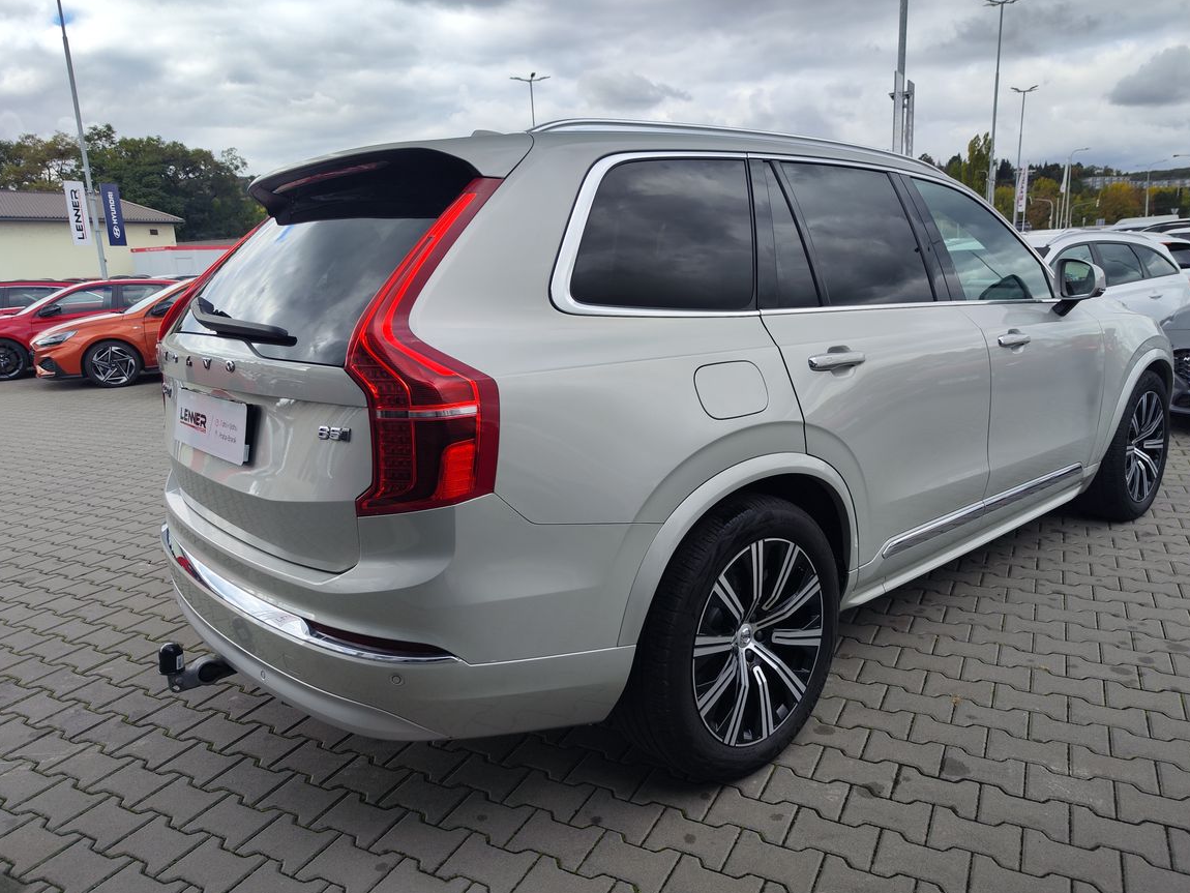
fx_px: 825
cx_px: 617
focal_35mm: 24
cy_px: 446
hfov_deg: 71.6
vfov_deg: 56.8
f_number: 1.69
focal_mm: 7.01
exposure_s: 1/568
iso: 50
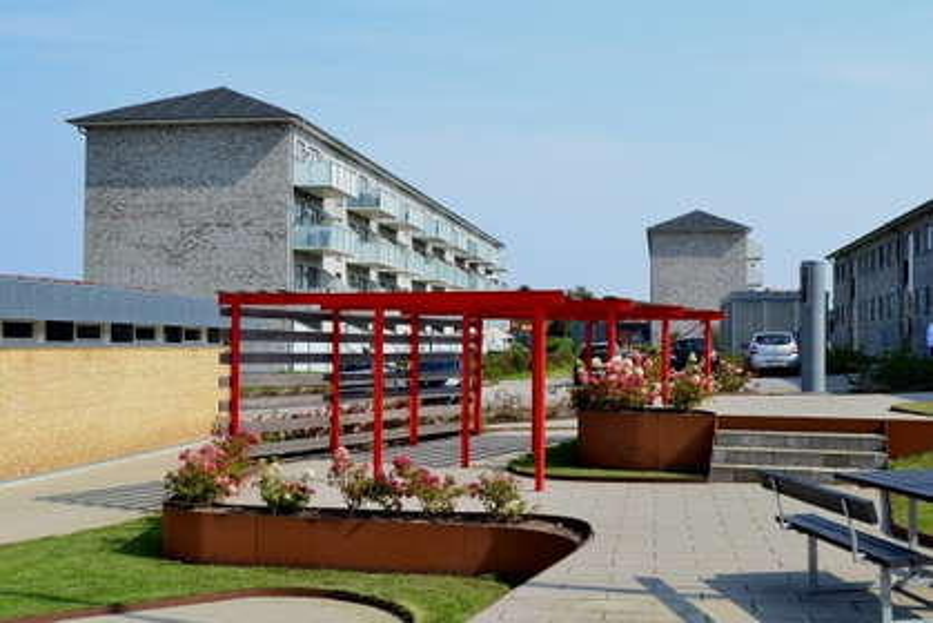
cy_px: 312
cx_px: 466
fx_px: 1206
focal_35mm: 46
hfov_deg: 42.3
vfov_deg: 29.0
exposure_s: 1/320
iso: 400
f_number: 10
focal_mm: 31
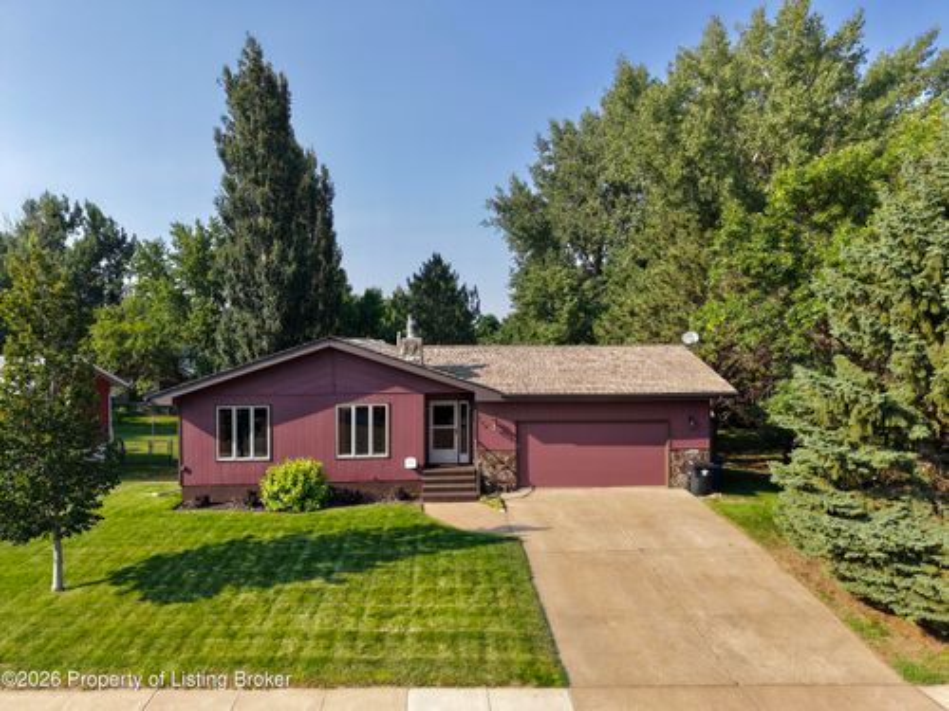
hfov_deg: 71.6
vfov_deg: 56.8
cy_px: 356
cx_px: 474
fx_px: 658
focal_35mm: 24
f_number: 1.8
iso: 170
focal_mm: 8.67
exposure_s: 1/2500
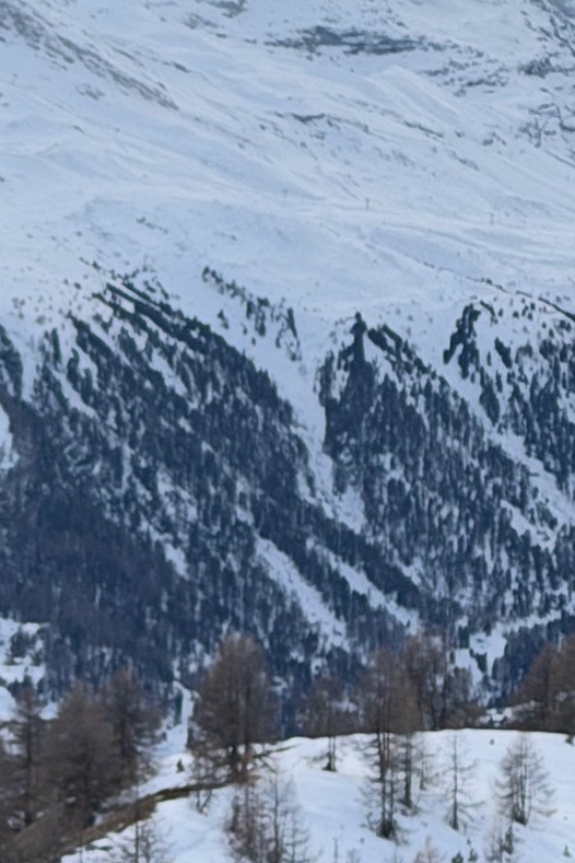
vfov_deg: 12.7
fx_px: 3881
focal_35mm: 162
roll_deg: -1.6
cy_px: 417
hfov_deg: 8.3
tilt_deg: -1.9
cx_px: -317
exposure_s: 1/3096
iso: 100
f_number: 1.78
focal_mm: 6.76
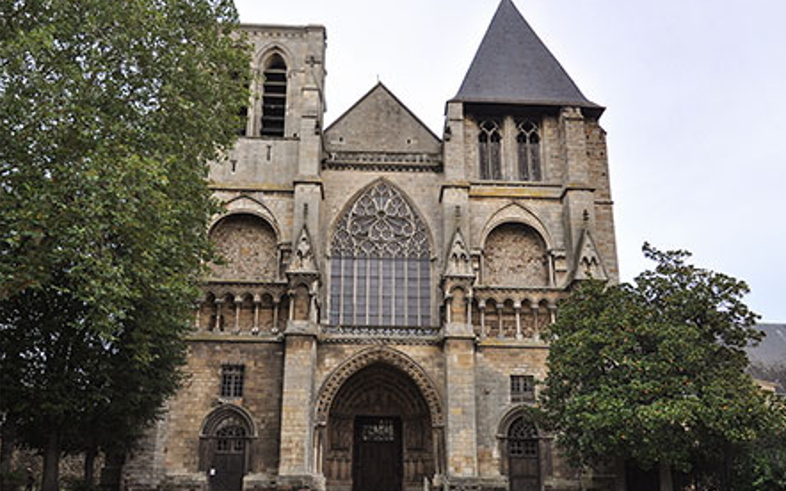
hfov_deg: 66.5
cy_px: 240
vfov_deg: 44.5
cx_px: 398
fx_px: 600
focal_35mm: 28
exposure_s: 1/100
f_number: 5
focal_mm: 18
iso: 400
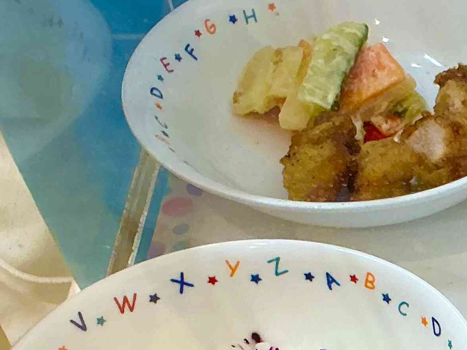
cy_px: 501
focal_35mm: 99
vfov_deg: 14.1
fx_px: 1336
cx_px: 767
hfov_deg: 17.2
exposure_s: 1/60
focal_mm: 3
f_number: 1.8
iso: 40
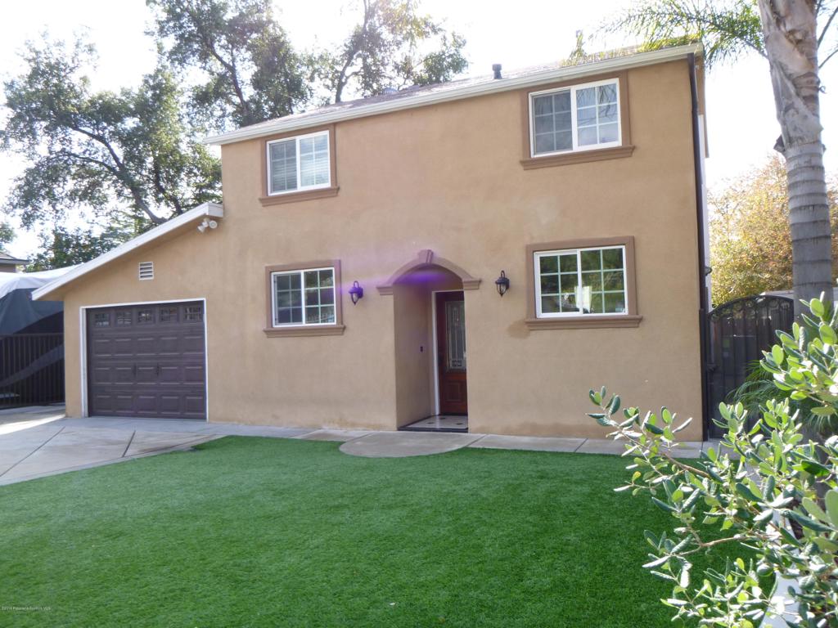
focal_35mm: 27
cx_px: 419
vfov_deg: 51.4
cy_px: 314
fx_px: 654
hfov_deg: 65.3
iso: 100
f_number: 4
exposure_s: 1/80
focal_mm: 4.8
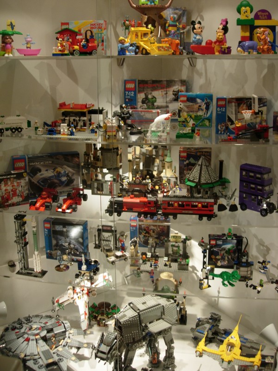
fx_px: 407
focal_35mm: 38
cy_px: 186
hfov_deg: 37.7
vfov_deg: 49.0
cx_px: 139
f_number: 2.8
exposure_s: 1/40.3
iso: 64
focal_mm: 7.8
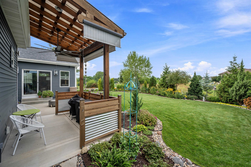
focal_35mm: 14
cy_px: 84
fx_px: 98
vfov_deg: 81.1
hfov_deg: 104.3
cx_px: 126
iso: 100
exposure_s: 1/320
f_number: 7.1
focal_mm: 14
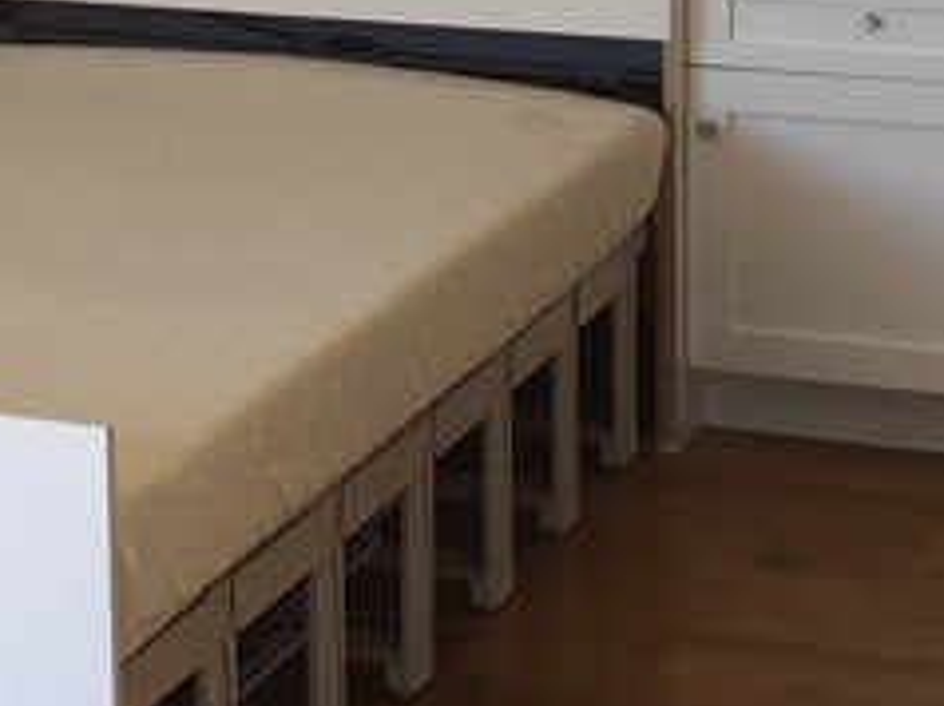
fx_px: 3405
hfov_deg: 15.6
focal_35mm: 125
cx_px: 151
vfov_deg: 11.5
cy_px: -278
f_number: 2.2
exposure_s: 1/145
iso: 32
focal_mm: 4.15
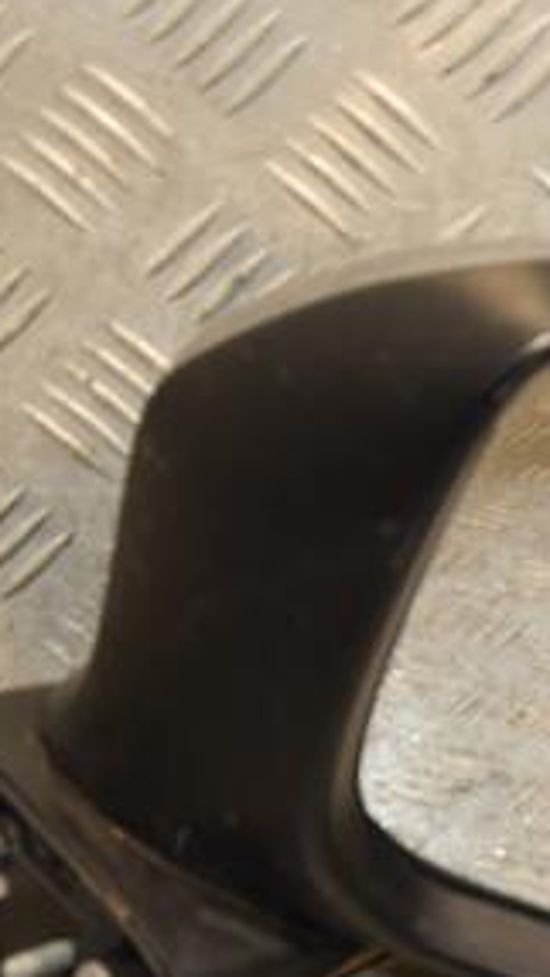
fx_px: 4949
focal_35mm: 191
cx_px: 601
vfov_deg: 11.3
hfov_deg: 6.3
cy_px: 670
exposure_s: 1/125
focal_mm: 58
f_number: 5
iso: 800
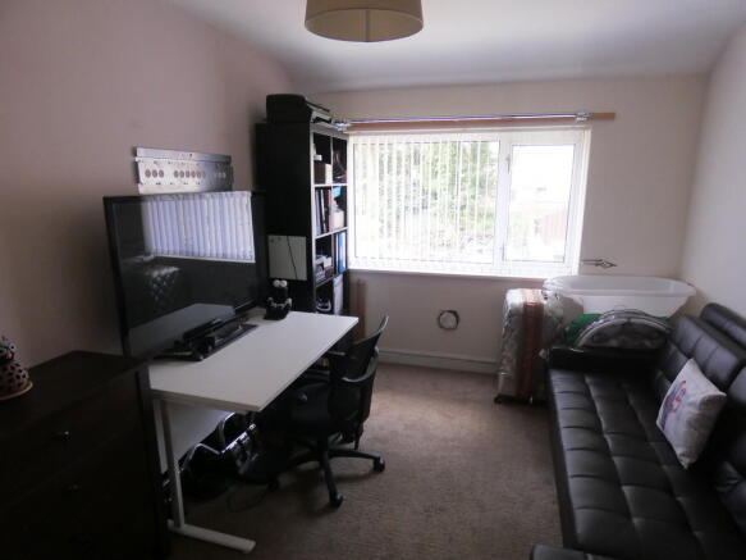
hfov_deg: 81.8
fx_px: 431
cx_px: 373
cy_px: 280
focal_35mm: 20
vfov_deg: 66.0
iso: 80
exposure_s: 1/80
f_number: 2.8
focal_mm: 3.6
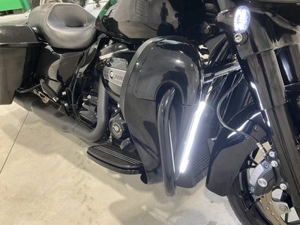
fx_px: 251
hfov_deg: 61.7
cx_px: 150
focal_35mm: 29
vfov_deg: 48.2
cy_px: 112
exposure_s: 1/60
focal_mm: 3
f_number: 1.8
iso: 160
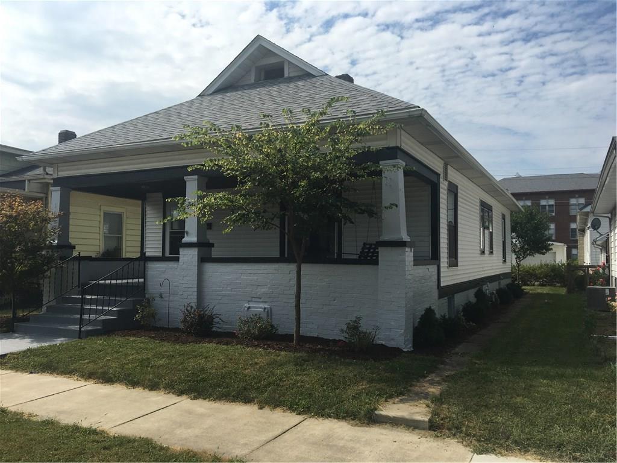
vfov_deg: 48.2
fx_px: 517
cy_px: 232
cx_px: 308
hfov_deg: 61.7
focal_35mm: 29
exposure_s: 1/2959
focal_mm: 4.15
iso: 25
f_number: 2.2
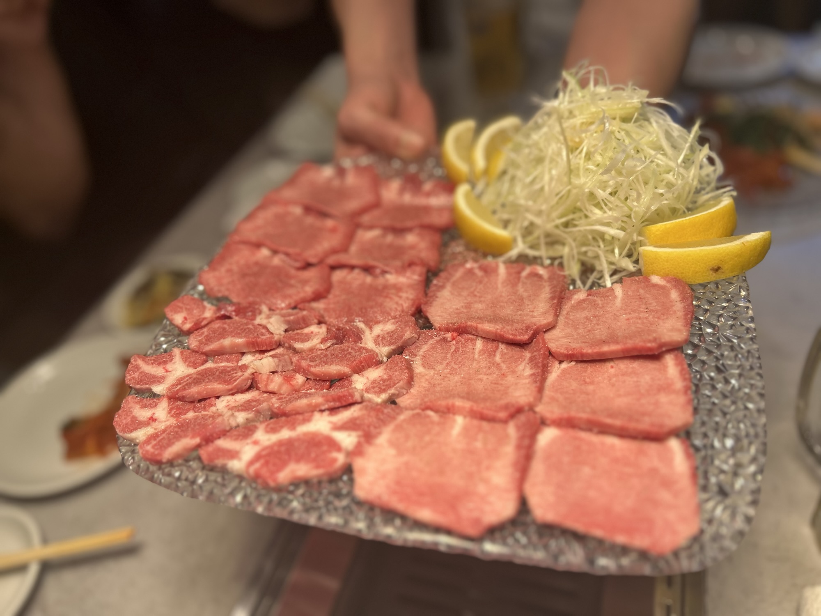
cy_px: 308
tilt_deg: -40.8
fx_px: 617
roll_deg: +13.7
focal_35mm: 26
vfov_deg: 53.1
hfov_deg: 67.3
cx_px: 410
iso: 64
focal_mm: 5.7
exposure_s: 1/100
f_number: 1.5
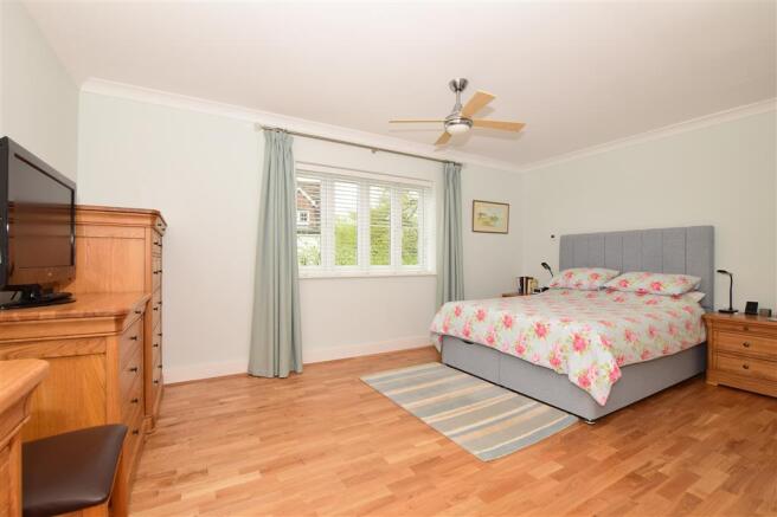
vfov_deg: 77.3
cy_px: 258
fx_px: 324
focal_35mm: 15
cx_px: 388
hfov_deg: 100.4
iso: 400
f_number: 7.1
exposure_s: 1/60
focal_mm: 10
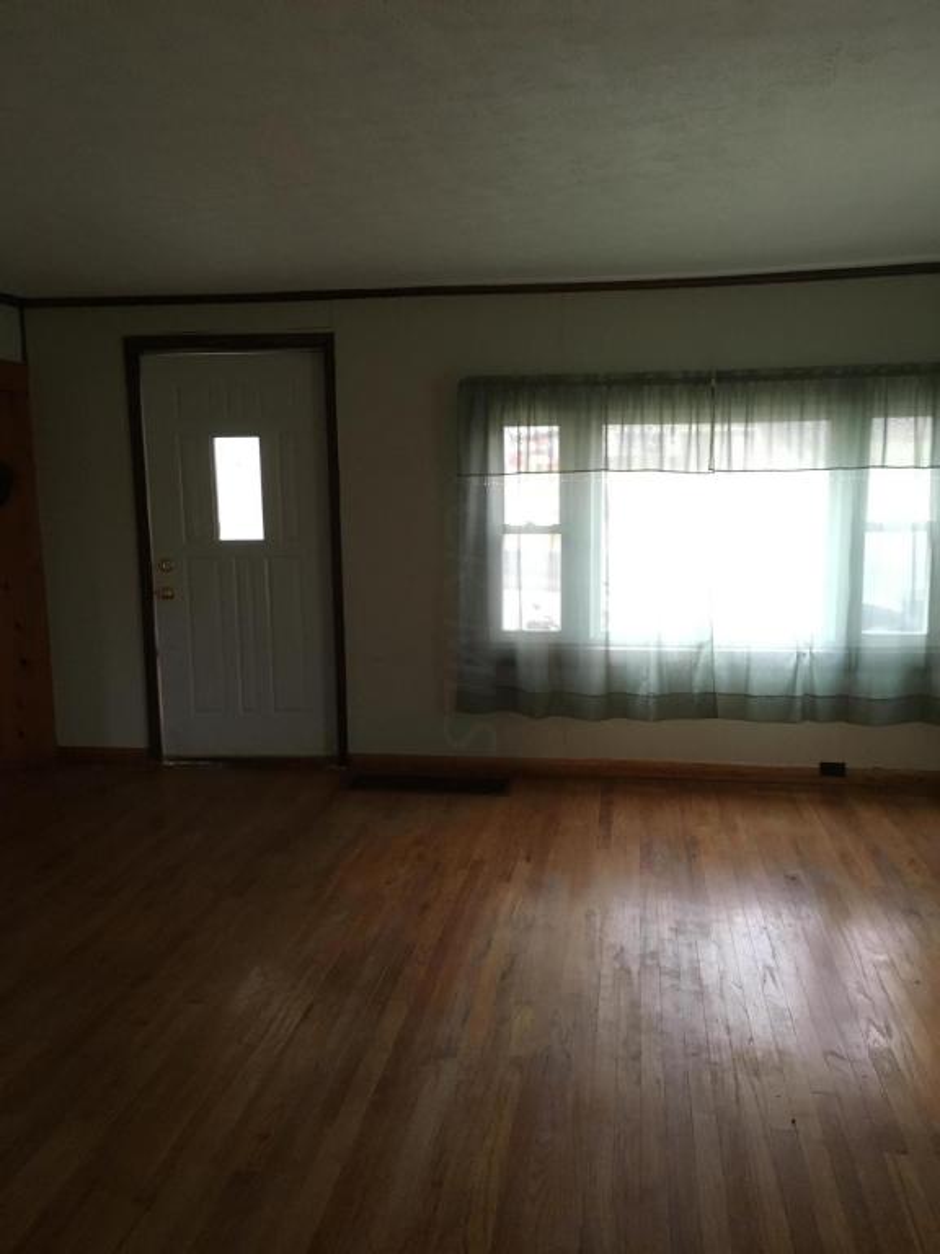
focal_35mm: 29
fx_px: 1050
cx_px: 470
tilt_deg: -8.4
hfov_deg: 48.2
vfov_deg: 61.7
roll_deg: +0.8
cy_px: 627
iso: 200
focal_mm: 4.15
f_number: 2.2
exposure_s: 1/30
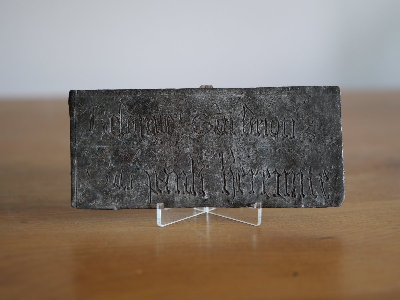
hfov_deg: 32.2
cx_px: 200
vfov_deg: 24.4
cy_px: 150
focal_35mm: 60
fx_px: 693
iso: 800
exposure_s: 1/60
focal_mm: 30
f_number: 2.8
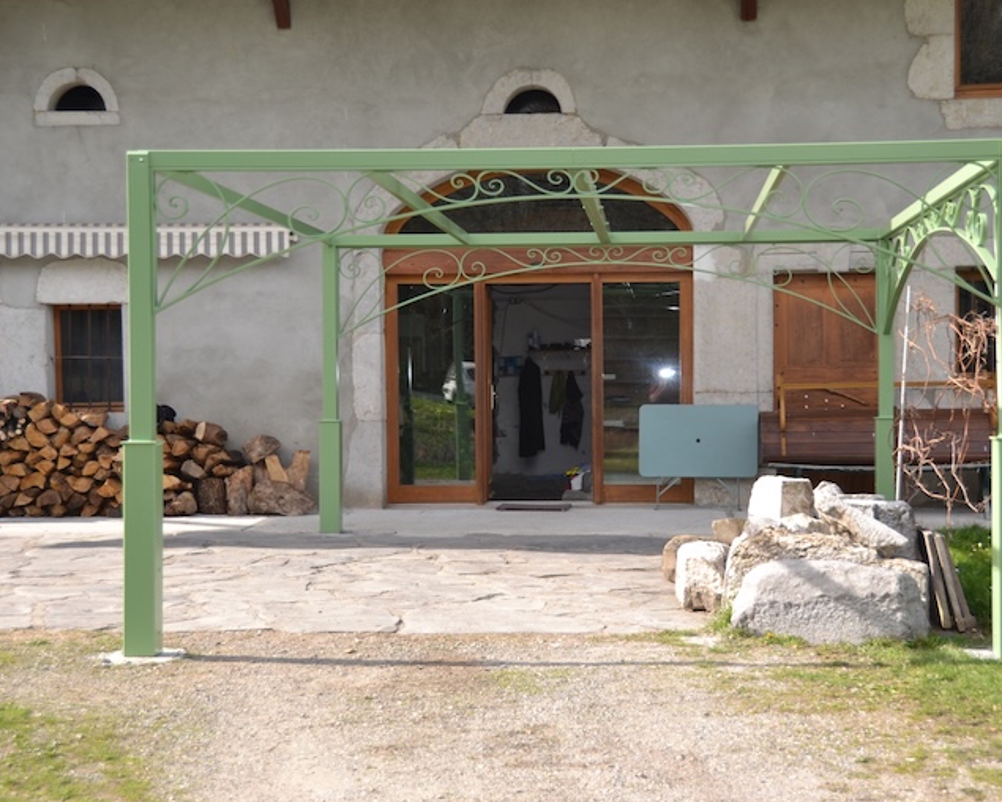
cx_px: 568
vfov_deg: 25.6
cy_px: 399
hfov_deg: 31.6
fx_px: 1766
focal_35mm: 60
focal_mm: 35
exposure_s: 1/200
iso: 100
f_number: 5
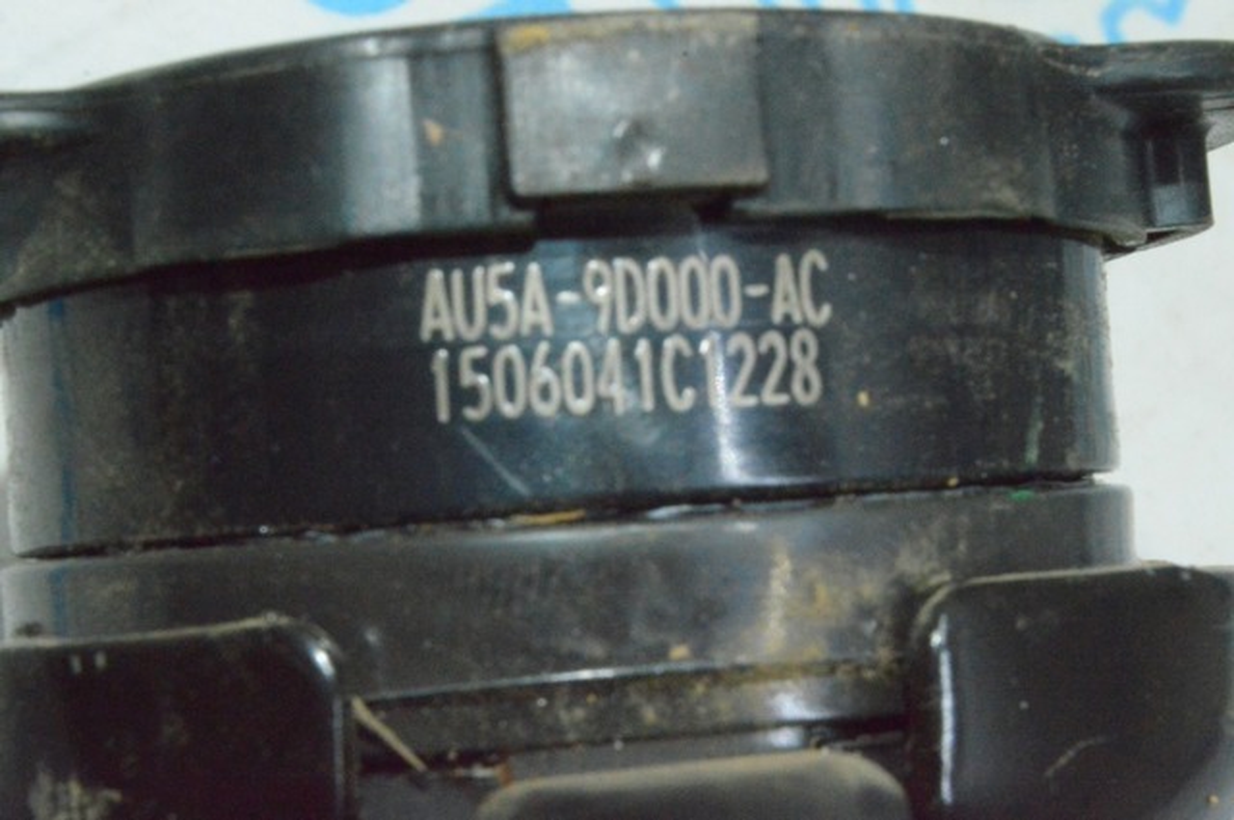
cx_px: 617
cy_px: 410
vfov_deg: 16.5
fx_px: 2824
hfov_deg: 24.6
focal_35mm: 82
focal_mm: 55
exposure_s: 1/50
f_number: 36
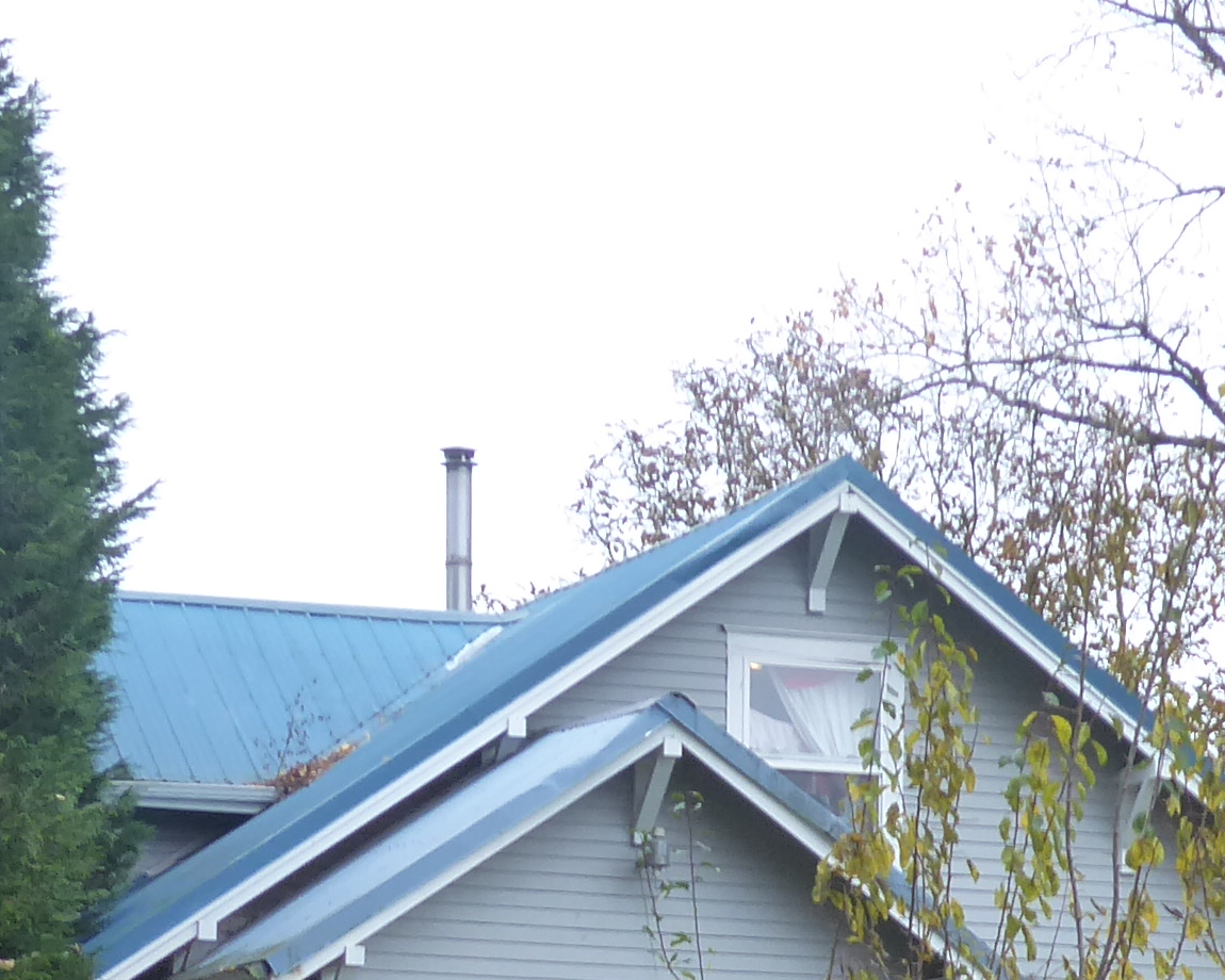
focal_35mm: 180
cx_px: 803
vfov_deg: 8.5
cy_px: 1104
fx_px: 6526
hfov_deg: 10.7
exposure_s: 1/60
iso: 200
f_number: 4.1
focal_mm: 9
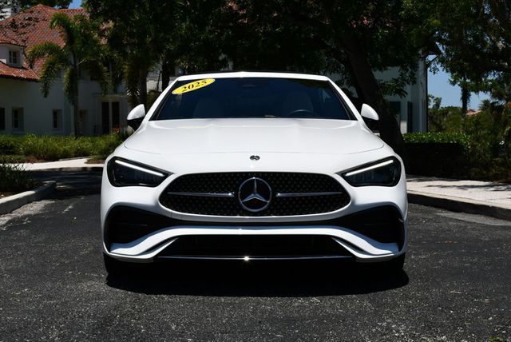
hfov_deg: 31.4
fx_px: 909
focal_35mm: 64
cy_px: 171
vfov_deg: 21.3
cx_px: 256
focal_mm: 32
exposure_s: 1/320
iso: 100
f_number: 9
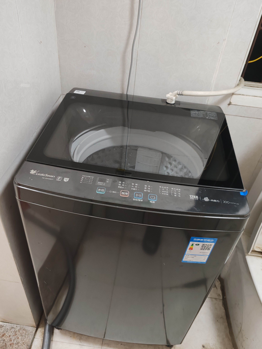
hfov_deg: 51.4
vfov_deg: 65.3
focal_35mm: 27
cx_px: 131
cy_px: 174
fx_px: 272
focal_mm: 6.12
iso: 2000
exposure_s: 1/50
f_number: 1.9
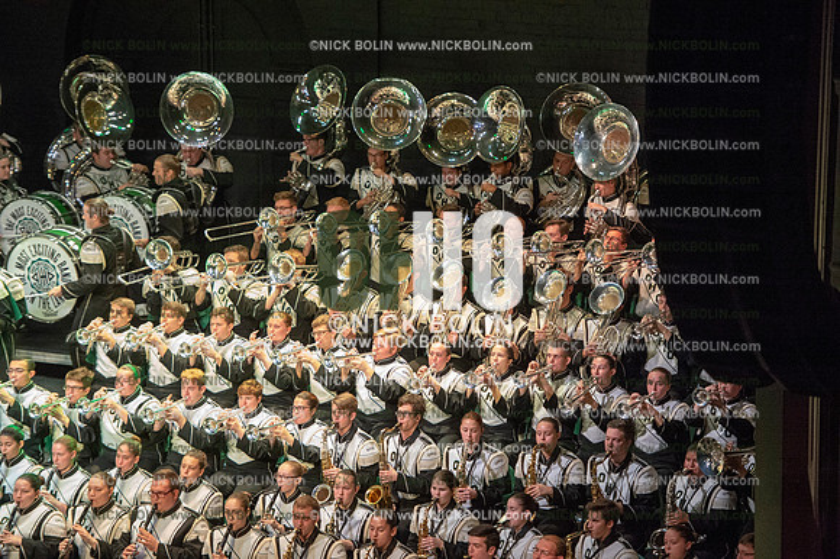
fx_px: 3498
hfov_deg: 13.7
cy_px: 280
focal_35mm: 150
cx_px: 420
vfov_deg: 9.1
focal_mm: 150
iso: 8000
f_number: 2.8
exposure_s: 1/640
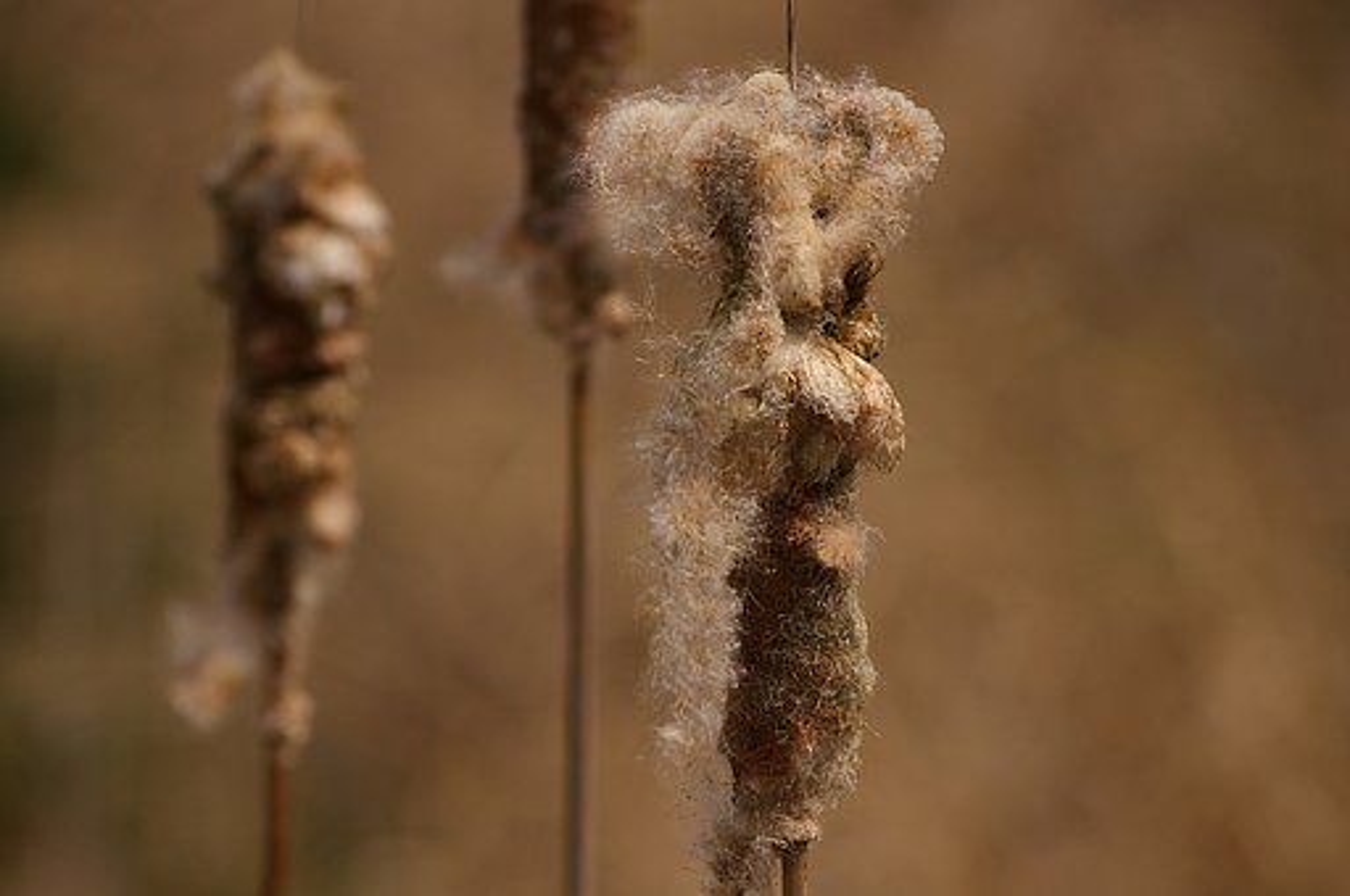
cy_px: 448
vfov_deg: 4.8
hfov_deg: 7.2
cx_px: 675
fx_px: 10674
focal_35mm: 285
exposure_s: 1/1500
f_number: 5.6
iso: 200
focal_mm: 190
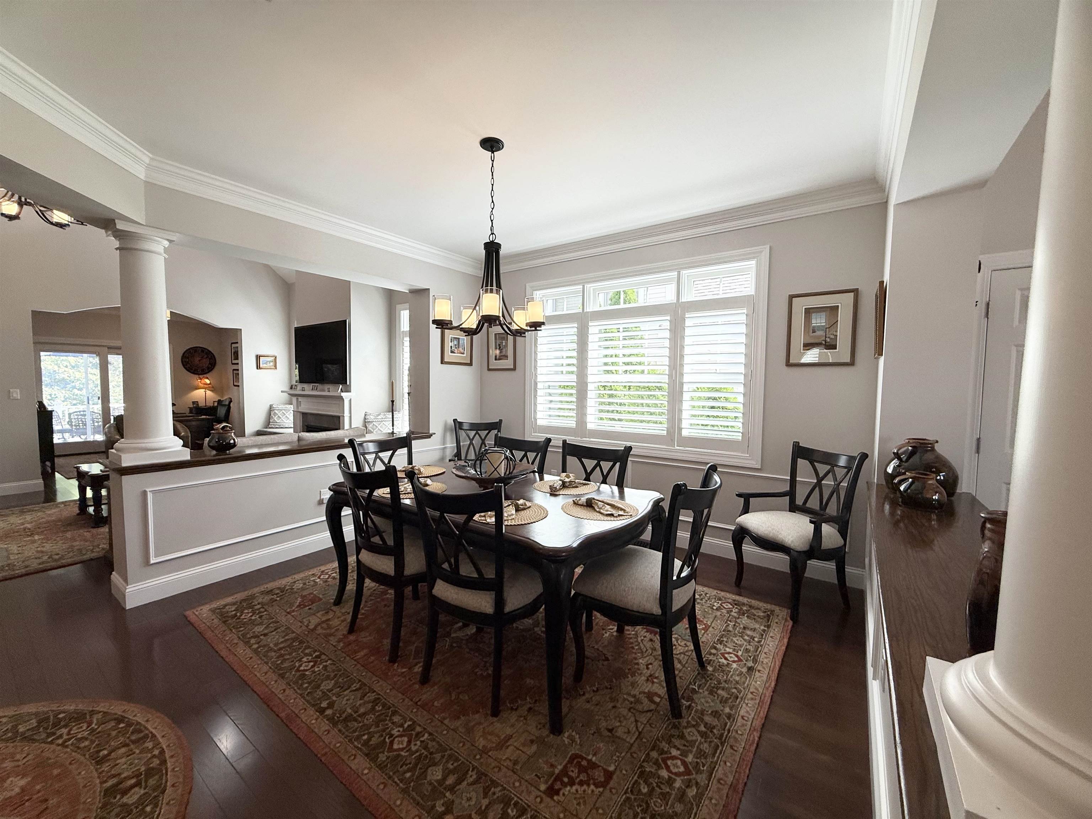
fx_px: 442
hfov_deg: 102.1
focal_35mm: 14
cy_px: 410
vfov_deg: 85.7
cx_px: 546
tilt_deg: -3.4
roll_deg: -0.9
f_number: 2.2
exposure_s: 1/162
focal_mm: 2.22
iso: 64
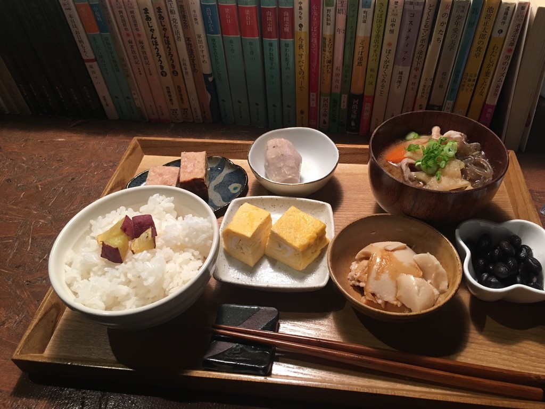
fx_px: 457
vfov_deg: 48.2
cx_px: 272
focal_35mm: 29
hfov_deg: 61.7
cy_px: 204
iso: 50
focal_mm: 4.15
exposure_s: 1/15
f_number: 2.2
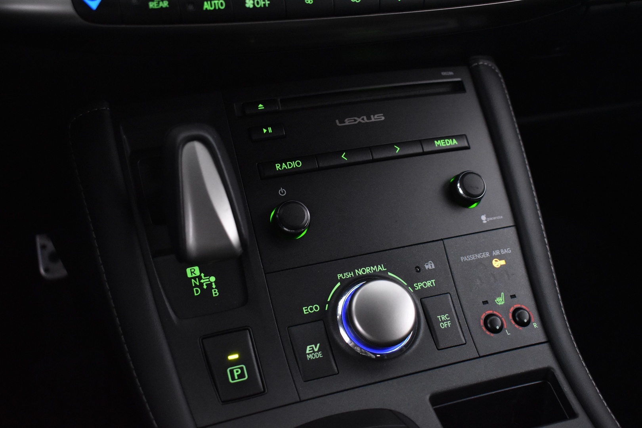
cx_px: 321
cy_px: 214
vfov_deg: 33.0
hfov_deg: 47.9
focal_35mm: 40
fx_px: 722
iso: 3200
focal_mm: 27
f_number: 4
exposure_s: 1/40
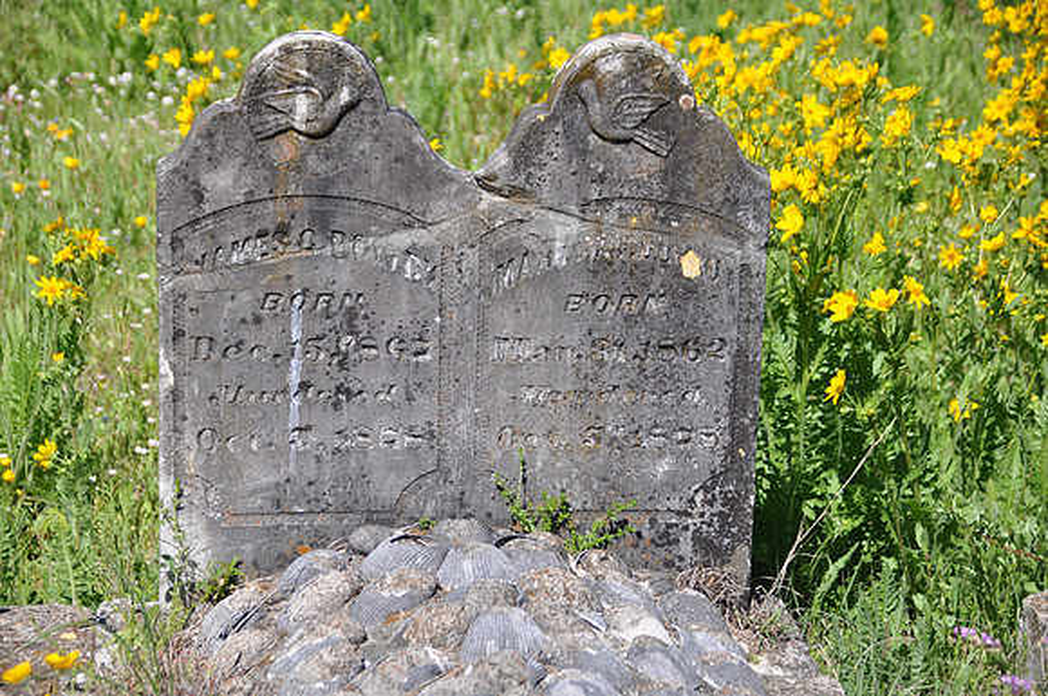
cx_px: 524
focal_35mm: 123
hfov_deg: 16.7
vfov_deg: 11.1
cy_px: 348
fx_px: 3576
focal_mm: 82
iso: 200
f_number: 5.6
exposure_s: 1/500
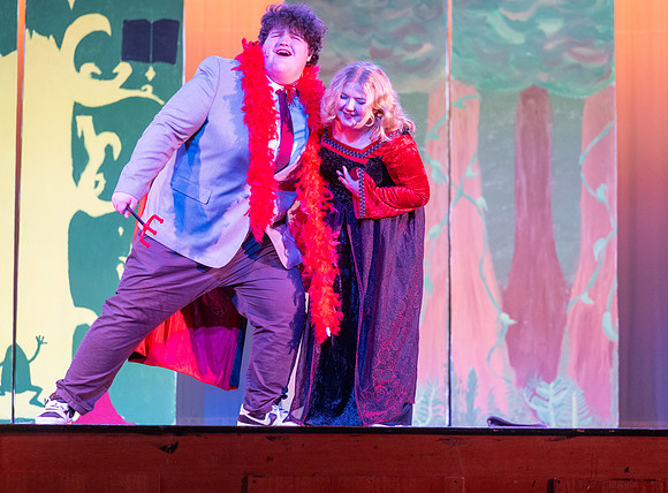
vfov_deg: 10.1
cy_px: 223
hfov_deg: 13.7
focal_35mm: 145
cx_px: 323
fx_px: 2788
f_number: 2.8
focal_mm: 120
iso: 1100
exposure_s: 1/320
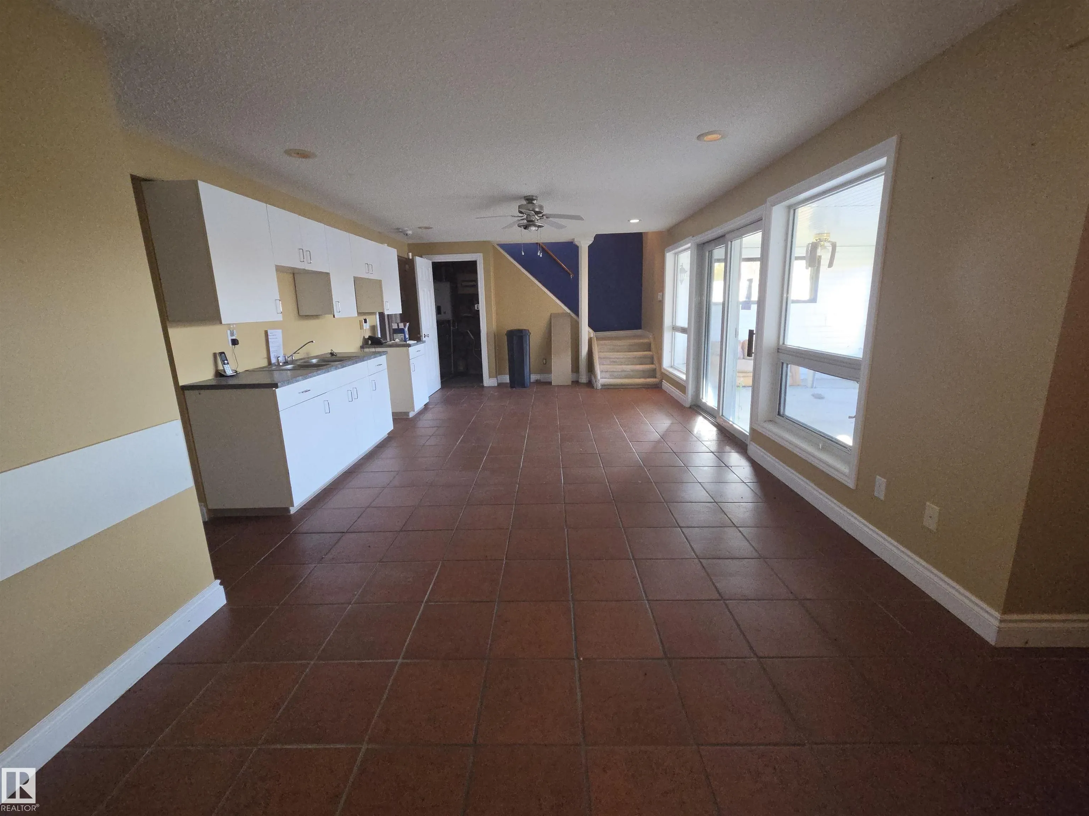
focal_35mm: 13
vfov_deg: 89.9
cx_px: 544
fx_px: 409
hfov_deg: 106.2
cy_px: 408
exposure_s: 1/60
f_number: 2.2
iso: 250
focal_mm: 2.2
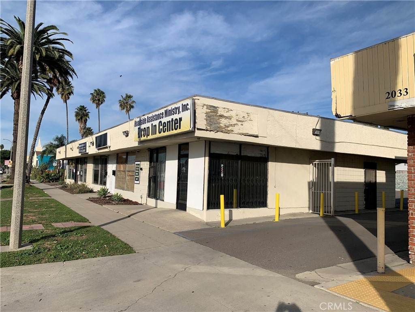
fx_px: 312
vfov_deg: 53.1
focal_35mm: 26
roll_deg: -1.4
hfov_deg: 67.3
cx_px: 208
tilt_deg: +0.7
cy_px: 156
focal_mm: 4.25
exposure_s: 1/3521
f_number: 1.8
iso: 25
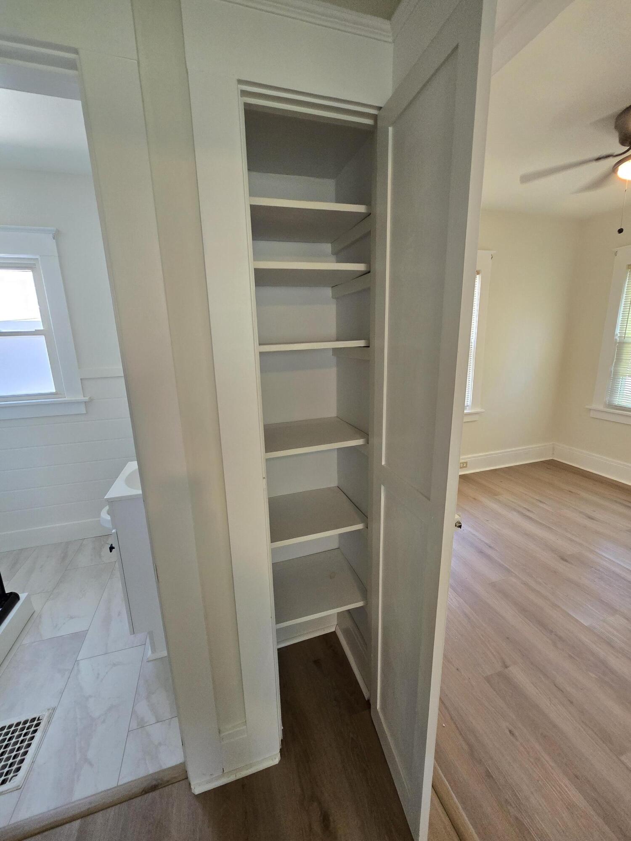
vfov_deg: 106.2
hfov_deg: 89.9
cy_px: 420
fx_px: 316
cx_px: 316
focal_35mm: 13
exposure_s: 1/60
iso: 320
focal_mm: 2.2
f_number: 2.2
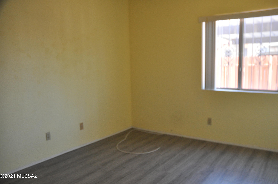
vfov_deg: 36.8
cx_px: 139
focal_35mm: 36
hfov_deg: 53.2
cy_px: 92
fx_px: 278
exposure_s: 1/100
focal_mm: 24
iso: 800
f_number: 3.8
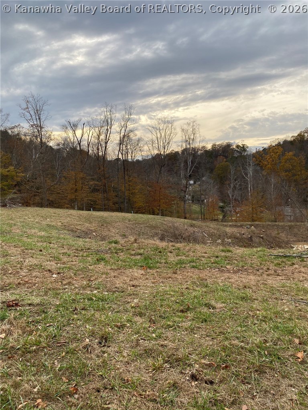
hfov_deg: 53.1
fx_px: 308
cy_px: 205
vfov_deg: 67.3
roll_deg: +1.4
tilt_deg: -4.5
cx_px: 154
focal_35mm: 26
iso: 32
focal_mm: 4.25
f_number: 1.8
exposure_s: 1/276
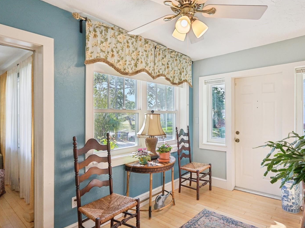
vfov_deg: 66.0
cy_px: 114
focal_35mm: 20
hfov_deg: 81.5
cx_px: 168
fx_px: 176
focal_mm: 18
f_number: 8
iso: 400
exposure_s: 1/100
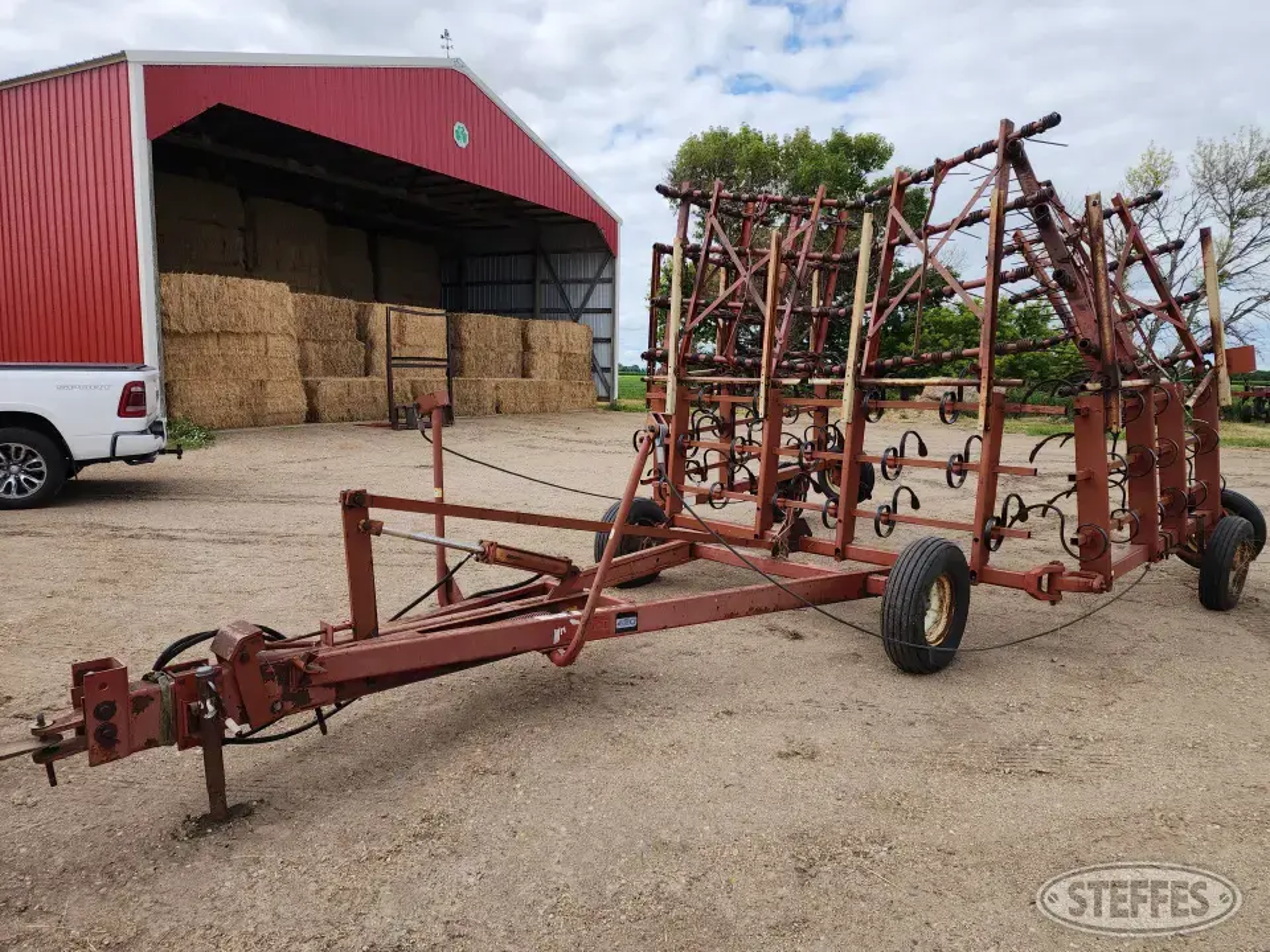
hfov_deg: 73.9
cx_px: 635
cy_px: 476
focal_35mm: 23
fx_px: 844
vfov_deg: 58.9
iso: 12
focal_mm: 6.4
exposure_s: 1/992
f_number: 1.8
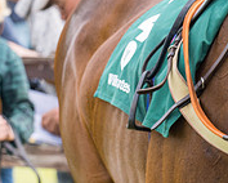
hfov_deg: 3.5
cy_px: 129
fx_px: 3729
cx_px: 491
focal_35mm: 552
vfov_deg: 2.8
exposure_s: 1/200
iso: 50
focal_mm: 135
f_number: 4.5
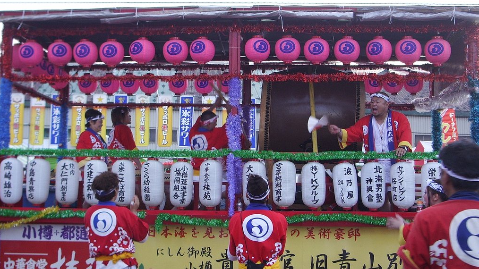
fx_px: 698
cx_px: 240
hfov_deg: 37.9
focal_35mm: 55
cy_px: 126
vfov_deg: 21.8
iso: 100
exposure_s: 1/80
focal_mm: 8.2
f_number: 3.1
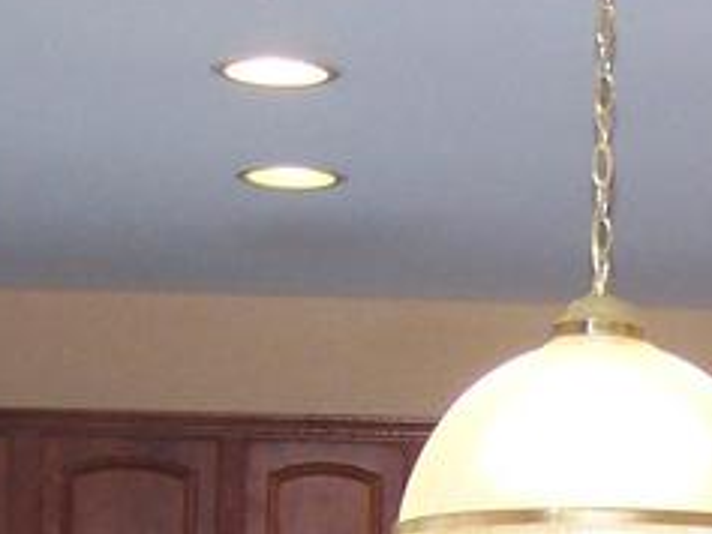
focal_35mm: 164
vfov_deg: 8.8
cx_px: 976
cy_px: 873
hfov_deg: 11.7
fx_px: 3375
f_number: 2.8
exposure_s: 1/60
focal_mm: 6.3
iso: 140
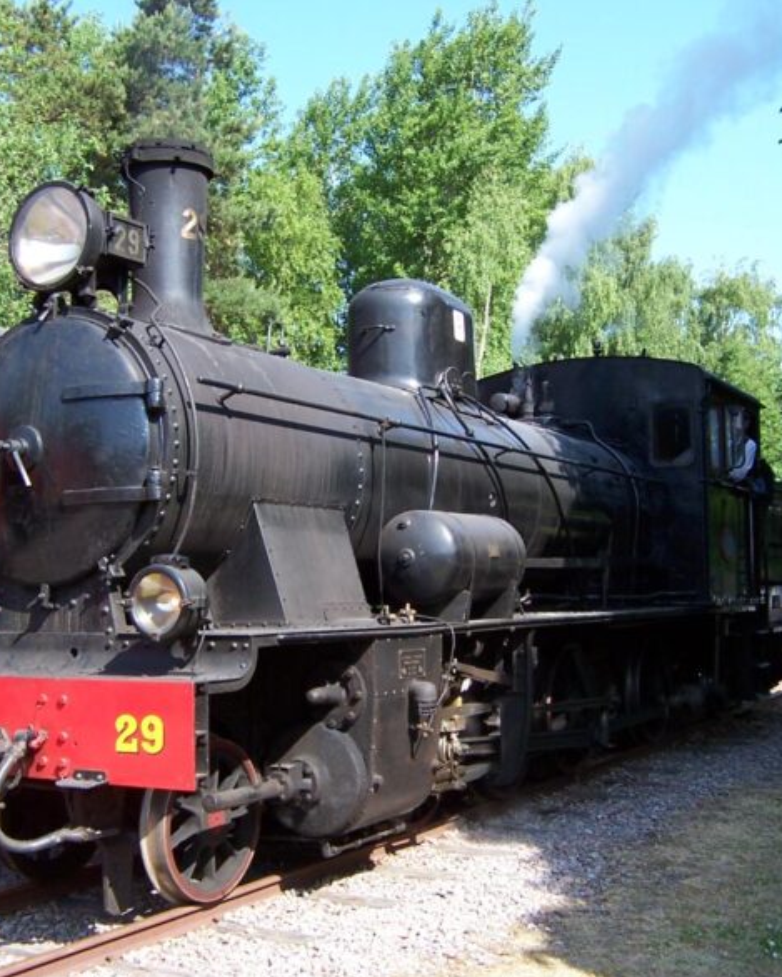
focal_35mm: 44
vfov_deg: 42.0
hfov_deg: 34.1
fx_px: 1273
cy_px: 499
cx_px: 355
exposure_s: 1/250
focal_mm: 5.5
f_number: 3.4
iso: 80
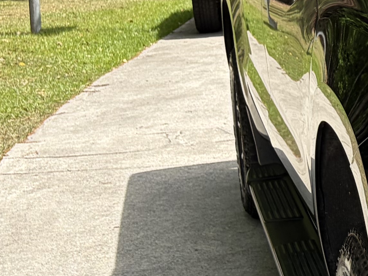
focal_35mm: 129
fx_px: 1371
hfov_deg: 13.6
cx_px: 669
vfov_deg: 11.5
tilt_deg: -7.7
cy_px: 140
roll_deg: +0.4
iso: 50
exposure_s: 1/1099
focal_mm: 5.96
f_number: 1.6
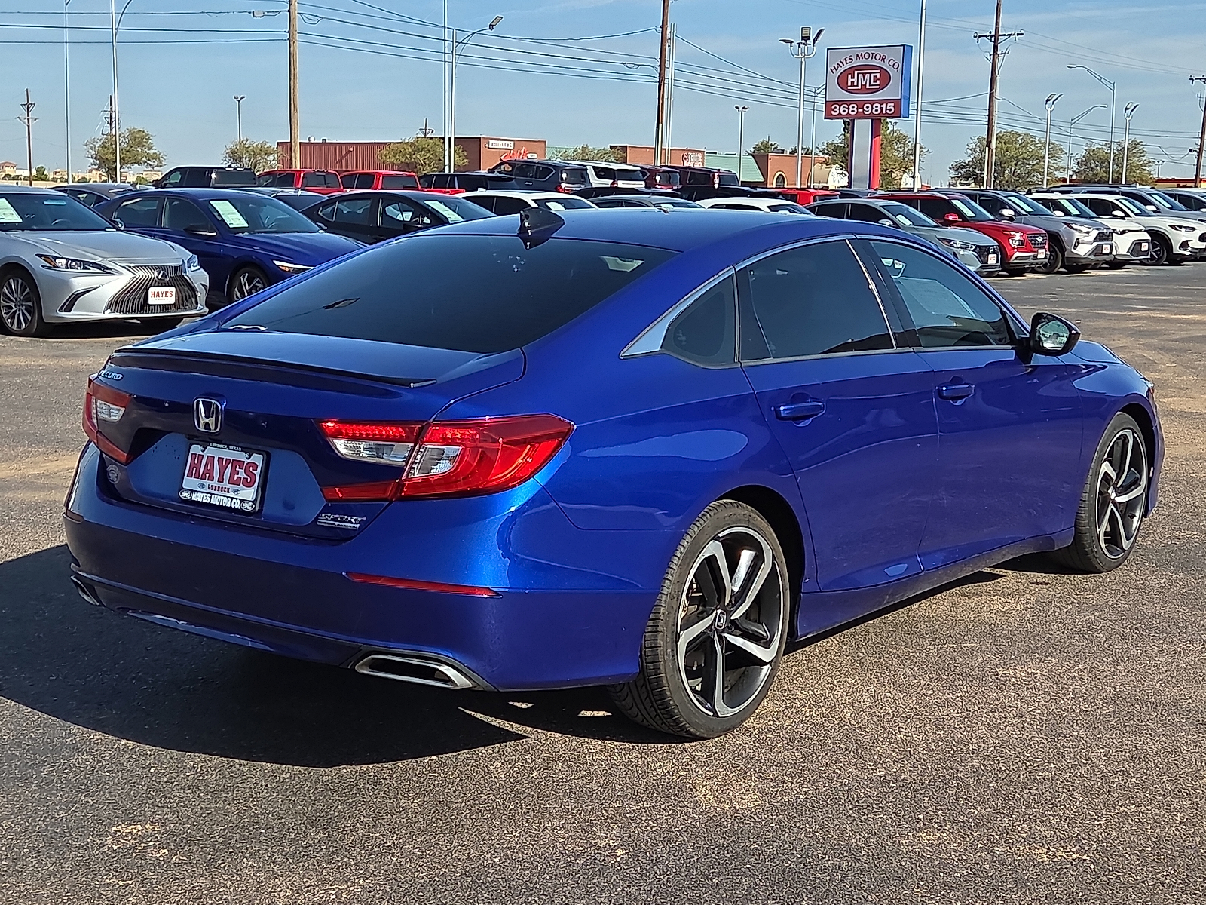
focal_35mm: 48
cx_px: 603
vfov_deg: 30.3
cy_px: 452
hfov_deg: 39.7
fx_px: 1672
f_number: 1.8
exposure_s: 1/1250
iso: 25
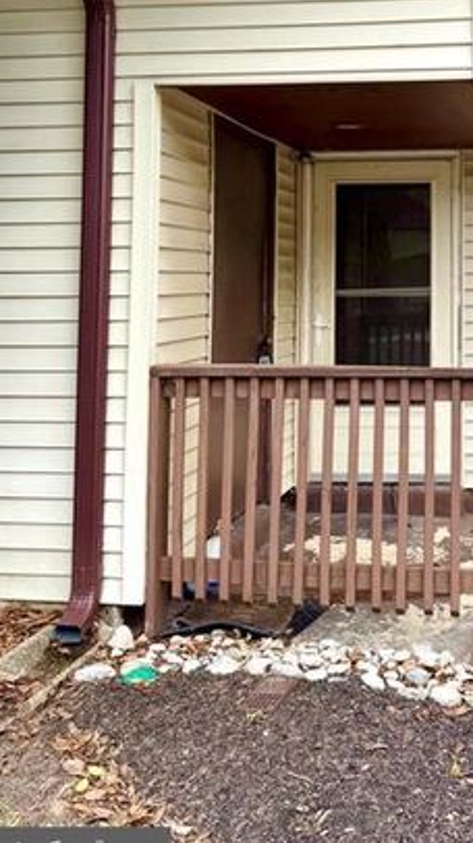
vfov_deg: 45.7
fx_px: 960
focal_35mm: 43
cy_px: 209
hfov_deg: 26.3
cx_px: 465
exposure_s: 1/1522
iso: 80
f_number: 1.78
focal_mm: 6.76
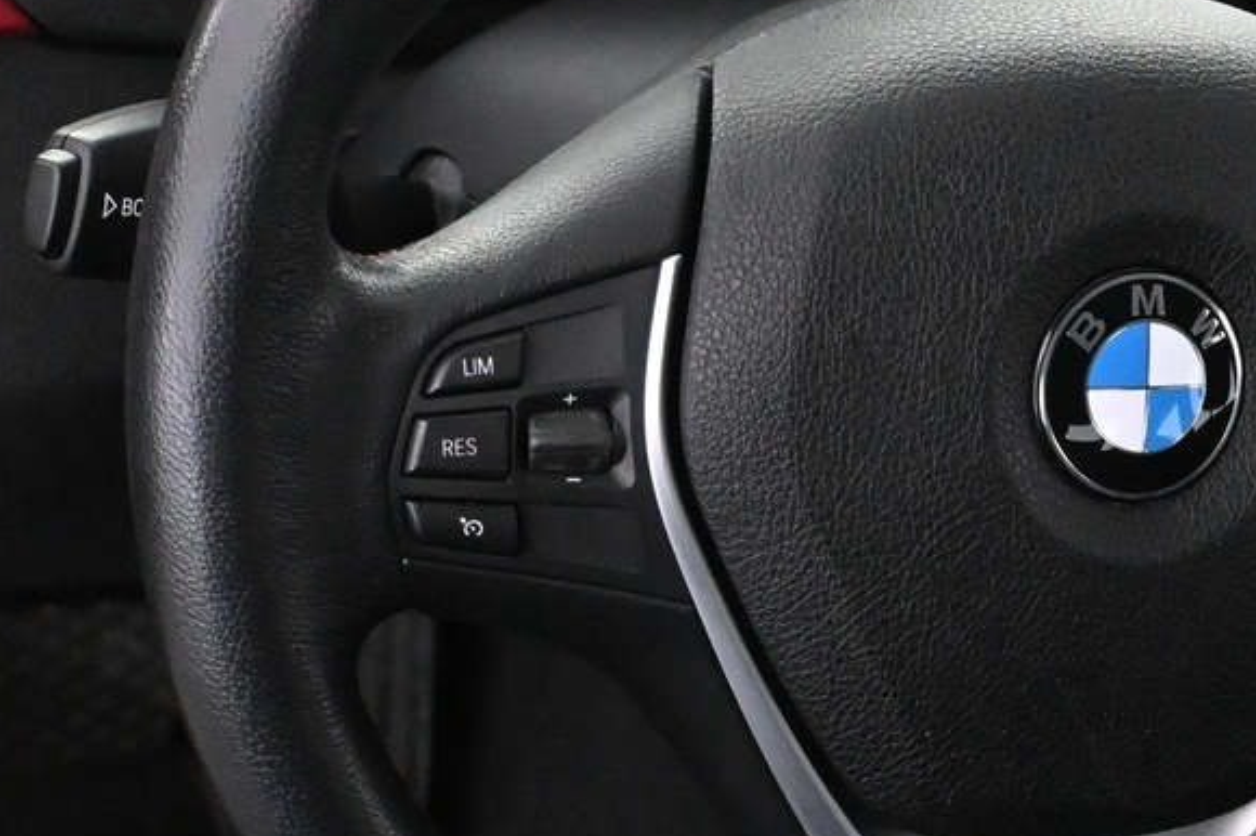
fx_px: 3874
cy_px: 305
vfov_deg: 12.3
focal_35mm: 111
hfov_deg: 18.2
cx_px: 1076
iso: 7200
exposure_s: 1/60
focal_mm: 26.5
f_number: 4.5
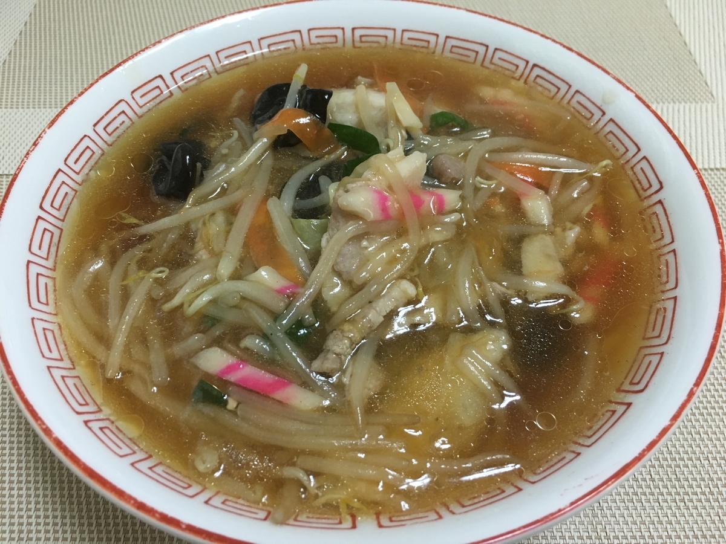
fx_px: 608
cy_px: 272
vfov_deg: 48.2
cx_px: 363
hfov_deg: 61.7
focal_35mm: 29
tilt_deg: -53.4
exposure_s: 1/33
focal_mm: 4.15
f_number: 2.2
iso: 160
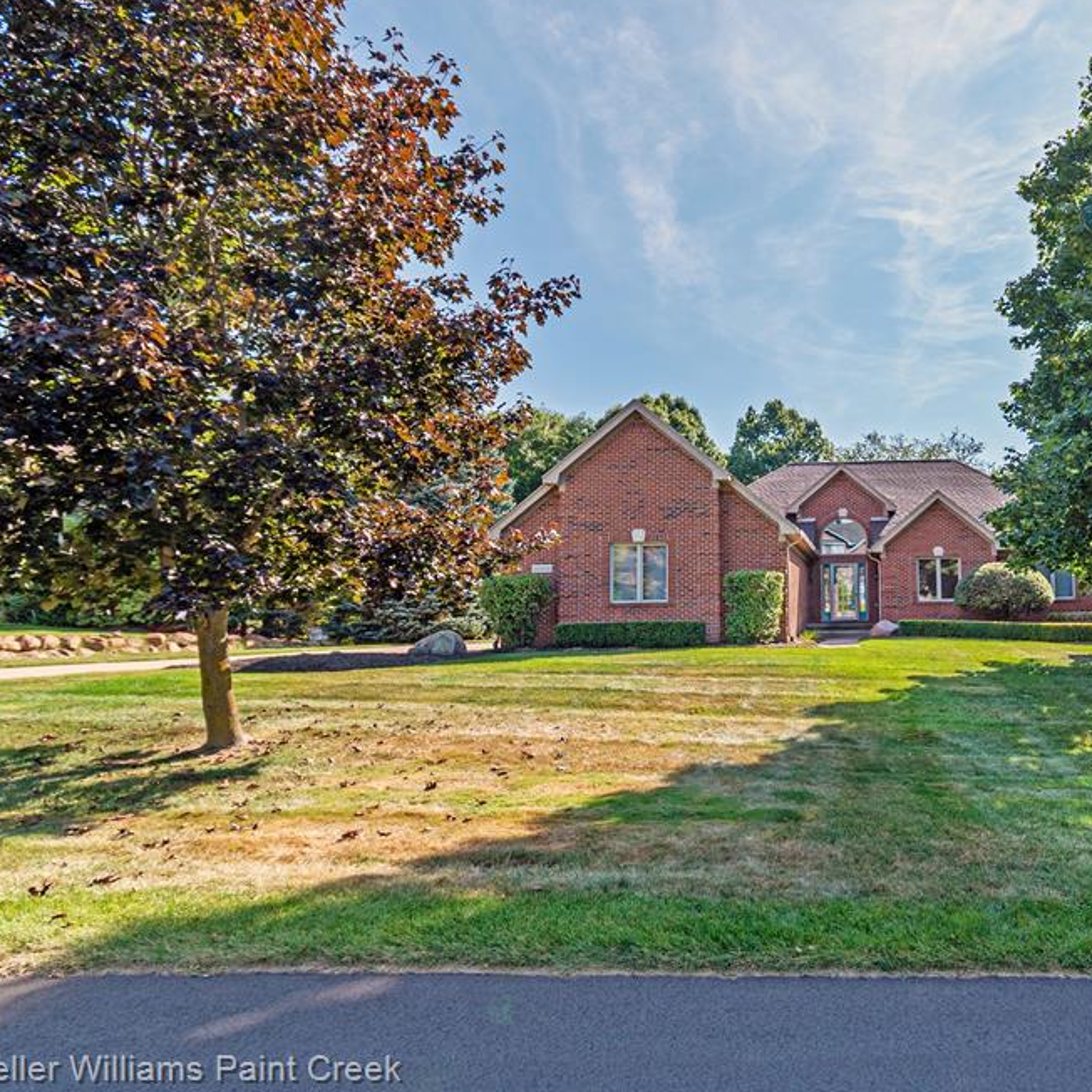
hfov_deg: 69.9
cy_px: 524
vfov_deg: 74.8
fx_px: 714
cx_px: 817
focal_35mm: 20
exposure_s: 1/250
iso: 100
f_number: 6.3
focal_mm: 10
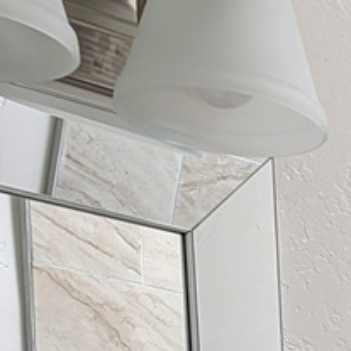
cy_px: 921
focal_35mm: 158
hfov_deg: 9.6
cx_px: 876
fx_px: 1813
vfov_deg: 9.5
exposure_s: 1/233
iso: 21
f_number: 1.68
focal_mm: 6.9
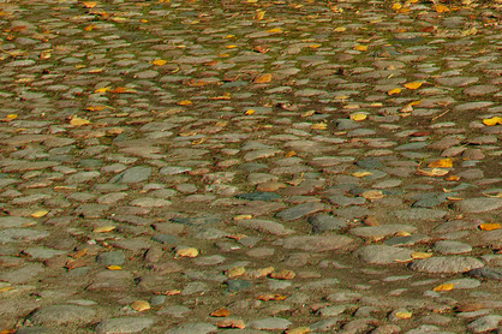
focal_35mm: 181
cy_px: -332
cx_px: 968
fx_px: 2522
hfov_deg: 10.5
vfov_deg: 7.3
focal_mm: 28
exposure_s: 1/250
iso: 100
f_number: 8
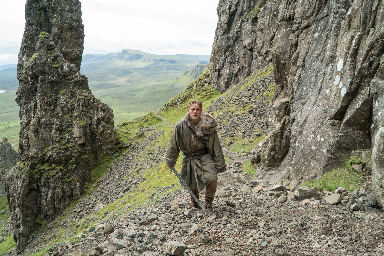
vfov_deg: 53.2
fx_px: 256
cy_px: 128
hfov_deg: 73.7
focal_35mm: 24
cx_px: 192
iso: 320
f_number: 5
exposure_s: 1/500
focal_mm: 24
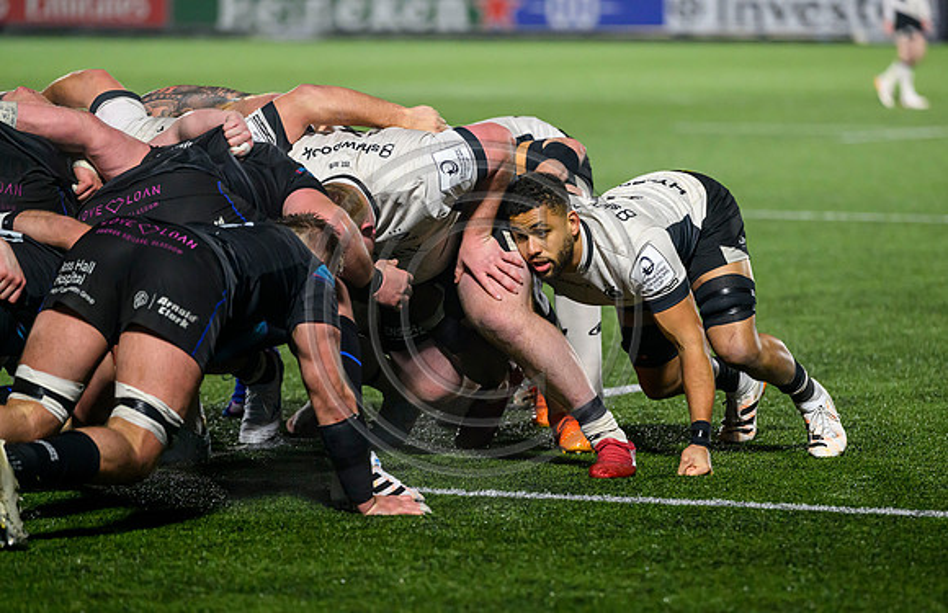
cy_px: 353
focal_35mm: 226
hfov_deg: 9.2
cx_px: 530
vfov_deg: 6.0
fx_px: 5890
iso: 5000
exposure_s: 1/1600
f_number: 3.5
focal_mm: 200
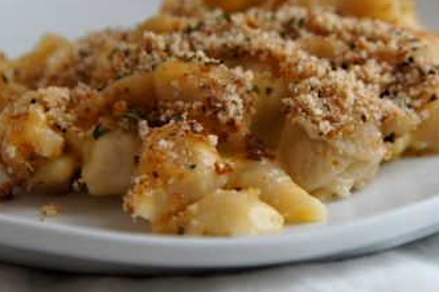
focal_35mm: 158
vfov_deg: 8.7
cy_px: 86
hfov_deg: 13.0
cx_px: 271
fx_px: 1926
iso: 1600
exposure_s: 1/60
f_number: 5.6
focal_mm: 70
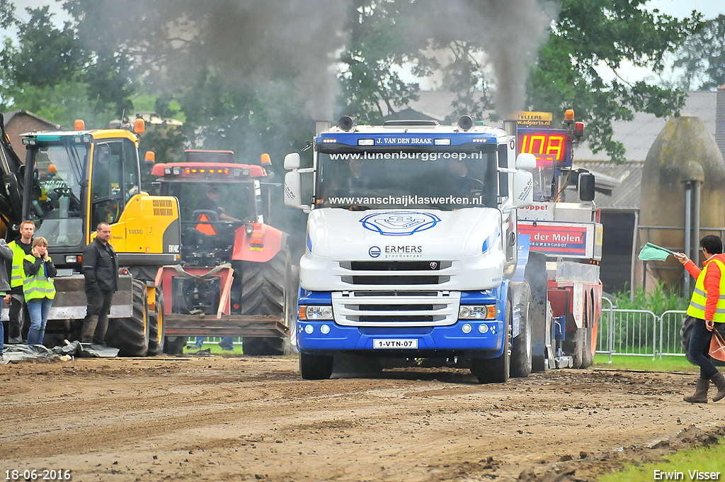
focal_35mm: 405
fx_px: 8146
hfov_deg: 5.1
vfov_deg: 3.4
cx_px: 362
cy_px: 241
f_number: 5.6
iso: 1000
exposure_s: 1/200
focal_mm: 270
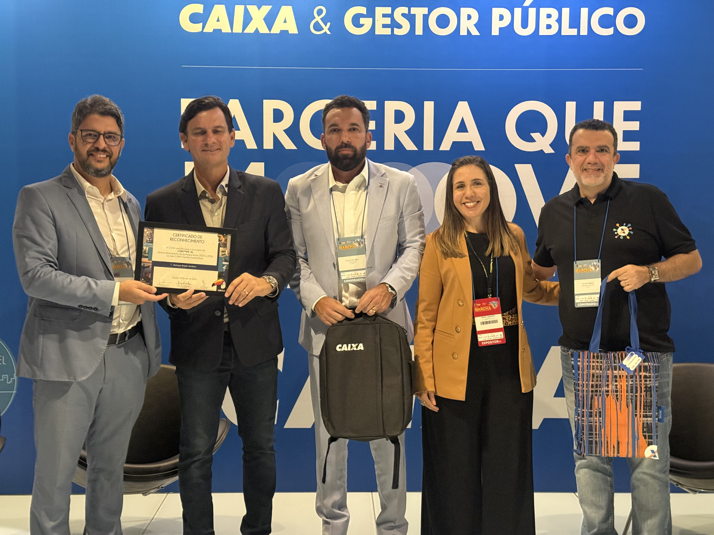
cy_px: 268
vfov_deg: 30.3
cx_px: 357
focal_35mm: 48
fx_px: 990
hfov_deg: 39.7
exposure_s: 1/30
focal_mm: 6.76
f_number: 1.78
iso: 500
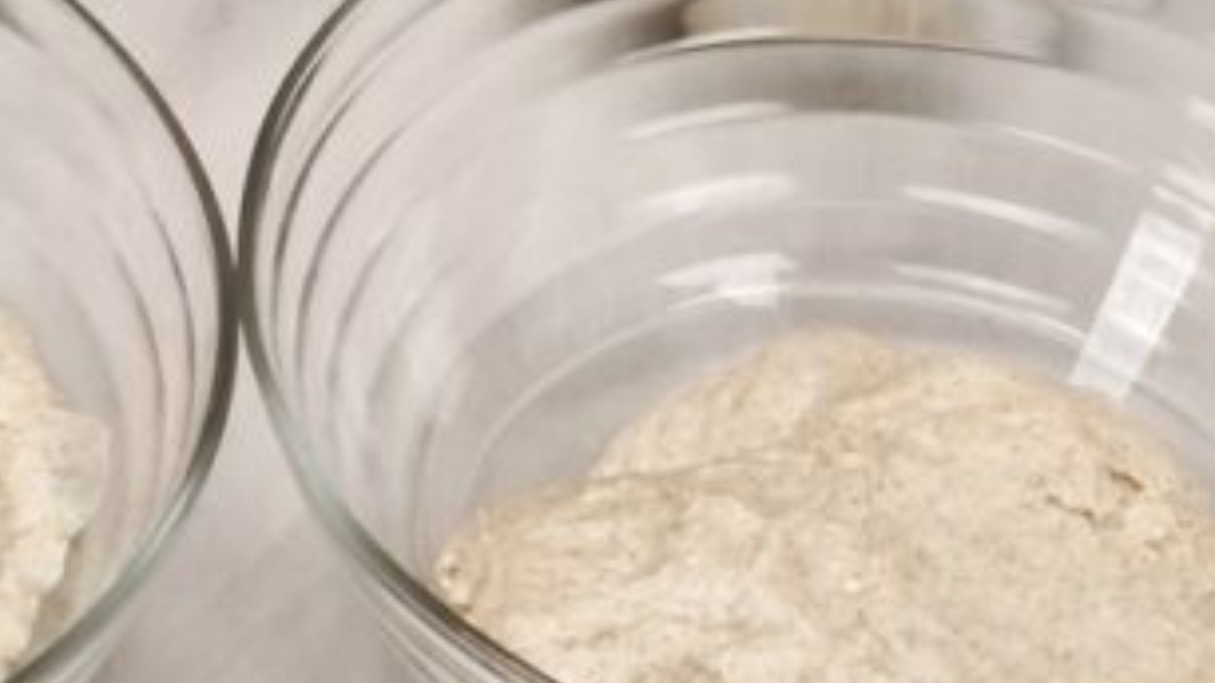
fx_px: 6024
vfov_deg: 6.5
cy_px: -6
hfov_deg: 11.5
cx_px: 310
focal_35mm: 187
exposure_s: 1/50
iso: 154
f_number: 1.75
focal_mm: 5.25
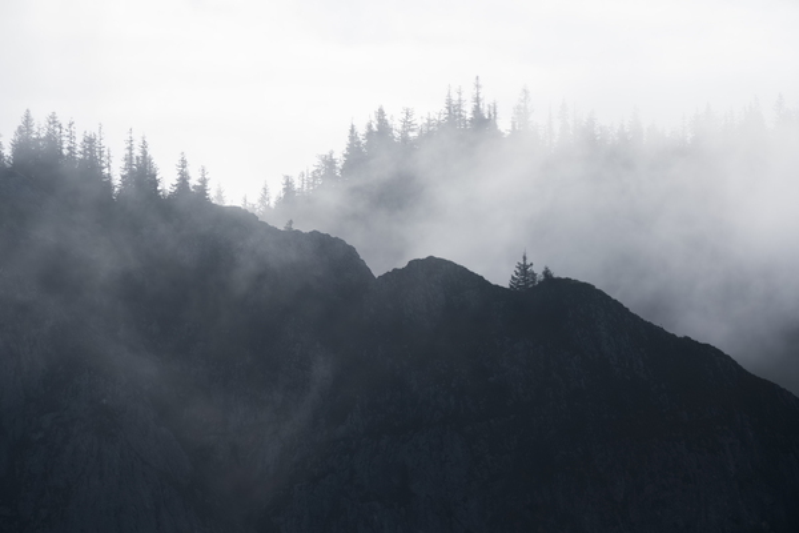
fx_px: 8877
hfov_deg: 5.2
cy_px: 266
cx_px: 400
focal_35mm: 400
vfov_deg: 3.4
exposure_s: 1/8000
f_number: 5.6
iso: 1250
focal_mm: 400
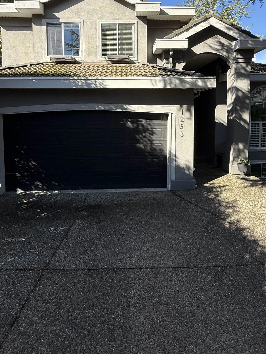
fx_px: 205
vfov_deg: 79.7
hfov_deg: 66.0
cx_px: 130
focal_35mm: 20
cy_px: 125
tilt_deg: -2.2
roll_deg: -0.4
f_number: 2.2
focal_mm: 2.22
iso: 50
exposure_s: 1/631
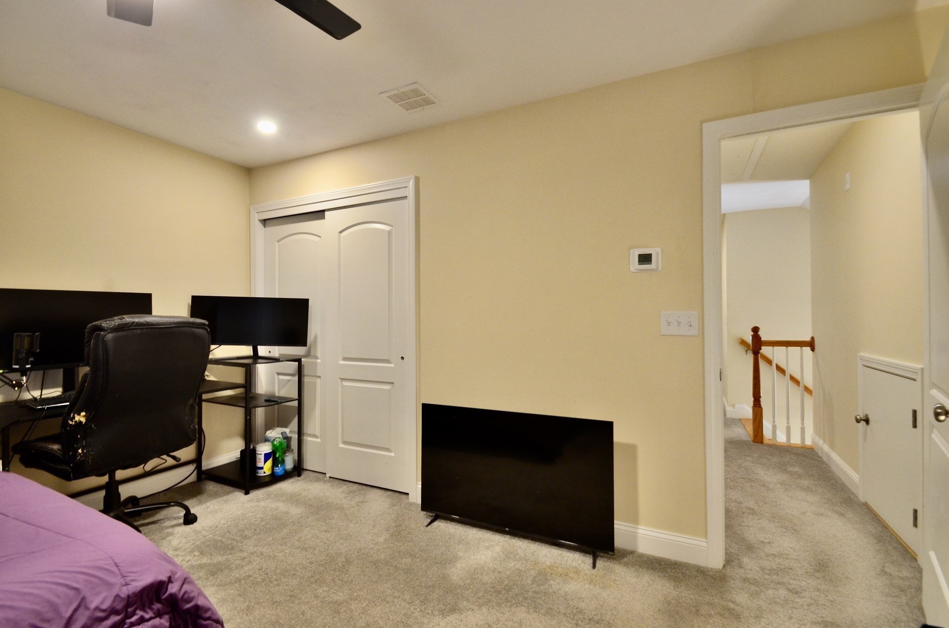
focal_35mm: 15
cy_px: 314
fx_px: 395
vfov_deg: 77.1
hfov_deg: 100.5
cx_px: 474
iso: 1600
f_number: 8
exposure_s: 1/10
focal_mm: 10
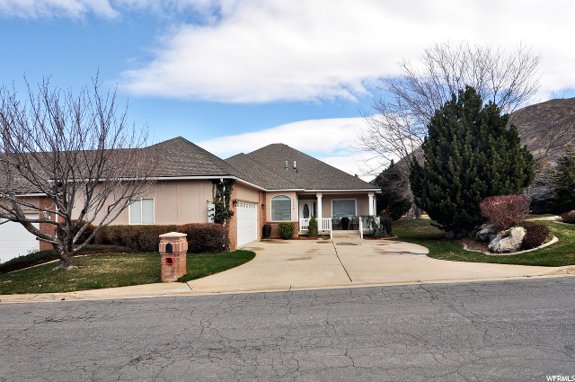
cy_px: 191
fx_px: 287
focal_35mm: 18
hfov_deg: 90.1
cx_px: 288
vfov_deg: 67.2
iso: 200
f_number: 9
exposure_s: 1/320
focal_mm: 12
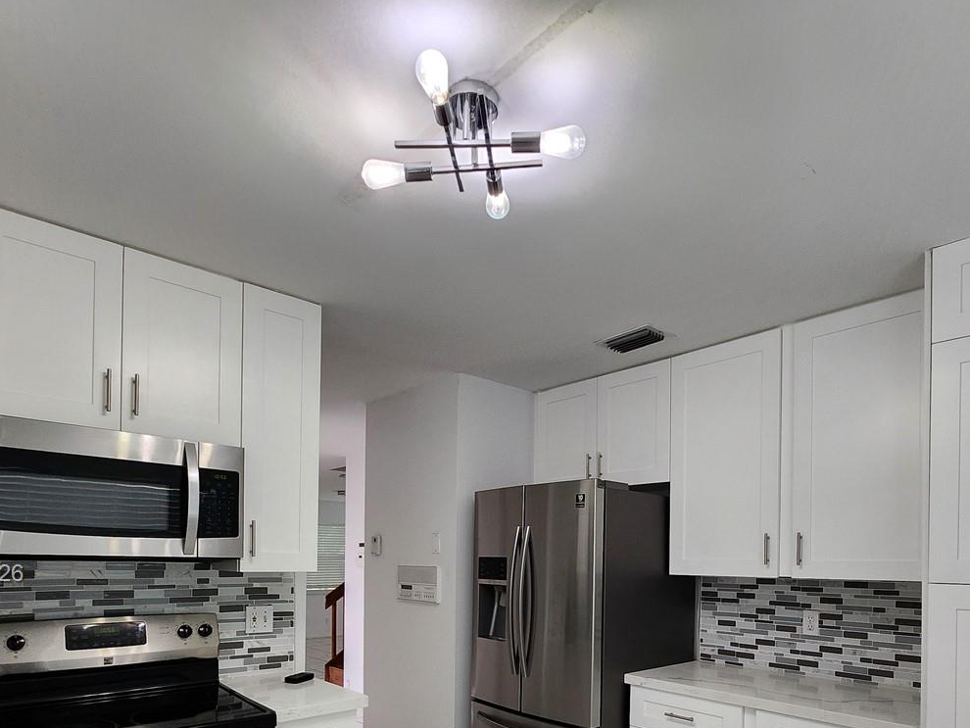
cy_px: 575
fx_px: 589
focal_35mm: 21
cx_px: 503
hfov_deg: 78.9
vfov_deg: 58.9
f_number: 2.2
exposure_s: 1/60
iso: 125
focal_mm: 1.74
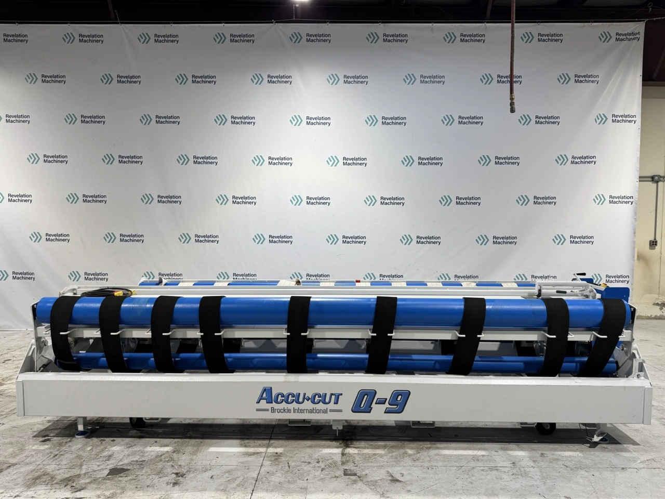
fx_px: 461
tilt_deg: -4.3
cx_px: 332
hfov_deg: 71.6
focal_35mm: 24
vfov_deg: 56.8
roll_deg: +0.0
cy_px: 250
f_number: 1.78
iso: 80
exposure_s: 1/120
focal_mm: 6.76
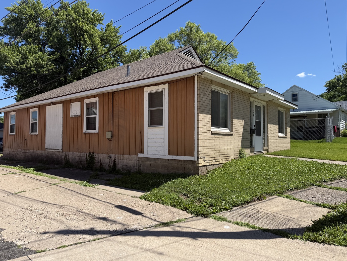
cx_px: 166
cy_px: 133
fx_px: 251
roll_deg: -1.4
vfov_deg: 54.9
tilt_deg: +3.3
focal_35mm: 25
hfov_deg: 69.4
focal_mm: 6.76
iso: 80
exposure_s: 1/4167
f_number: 1.78
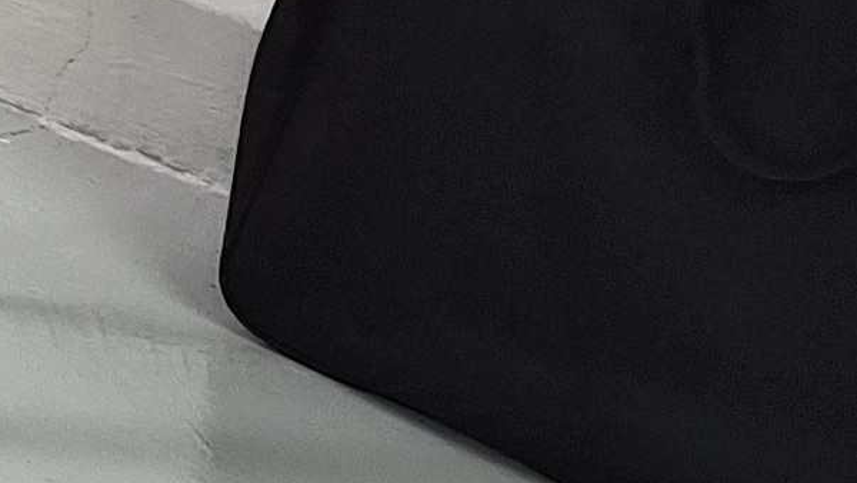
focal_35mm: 167
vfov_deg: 6.6
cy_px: -937
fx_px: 3796
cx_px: -1978
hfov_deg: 9.2
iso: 200
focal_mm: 5.4
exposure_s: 1/120
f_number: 1.8
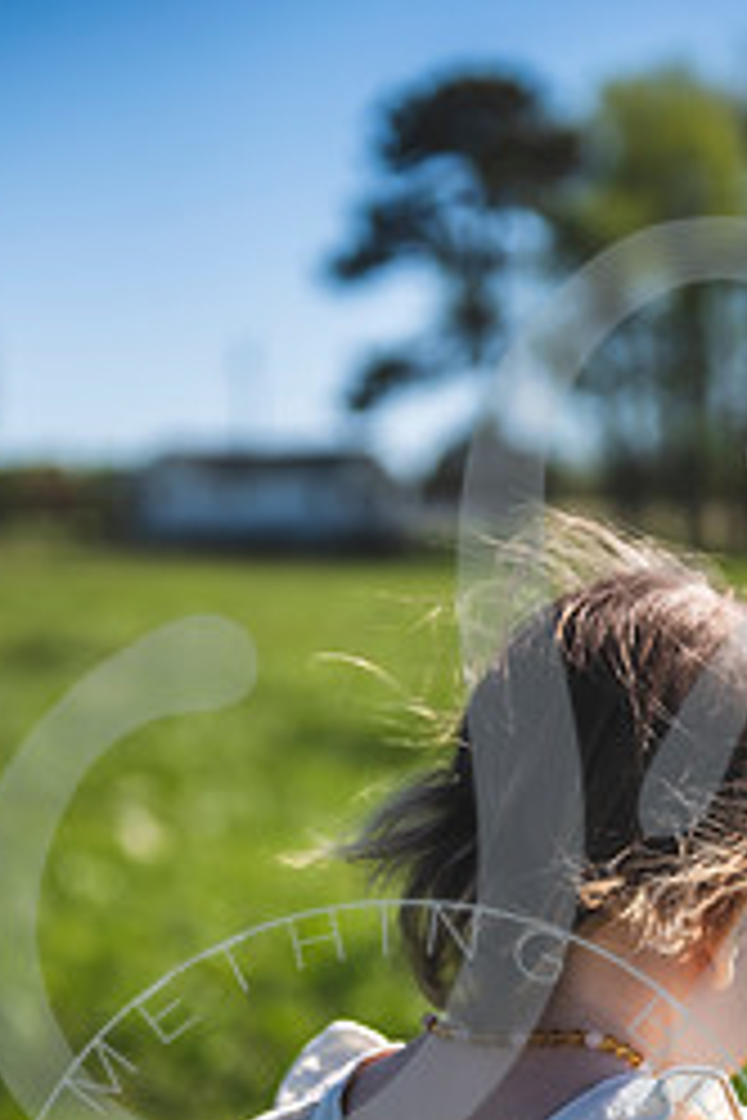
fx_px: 2926
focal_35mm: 94
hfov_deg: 14.5
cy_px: 976
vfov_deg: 21.3
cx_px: 608
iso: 100
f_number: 2.8
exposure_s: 1/2500
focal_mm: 52
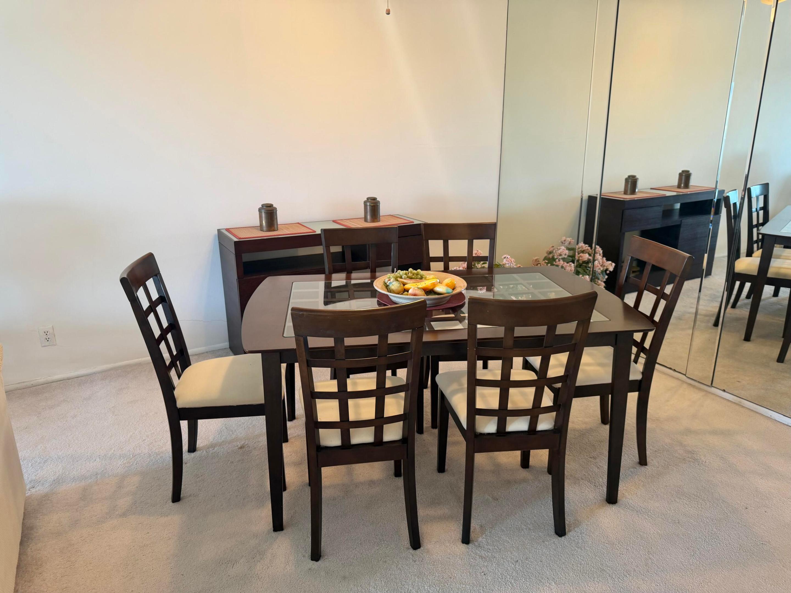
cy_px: 296
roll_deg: +0.6
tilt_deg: -17.5
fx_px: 548
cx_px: 396
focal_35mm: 24
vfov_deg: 56.8
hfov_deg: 71.6
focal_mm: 6.76
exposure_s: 1/60
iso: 125
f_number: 1.78
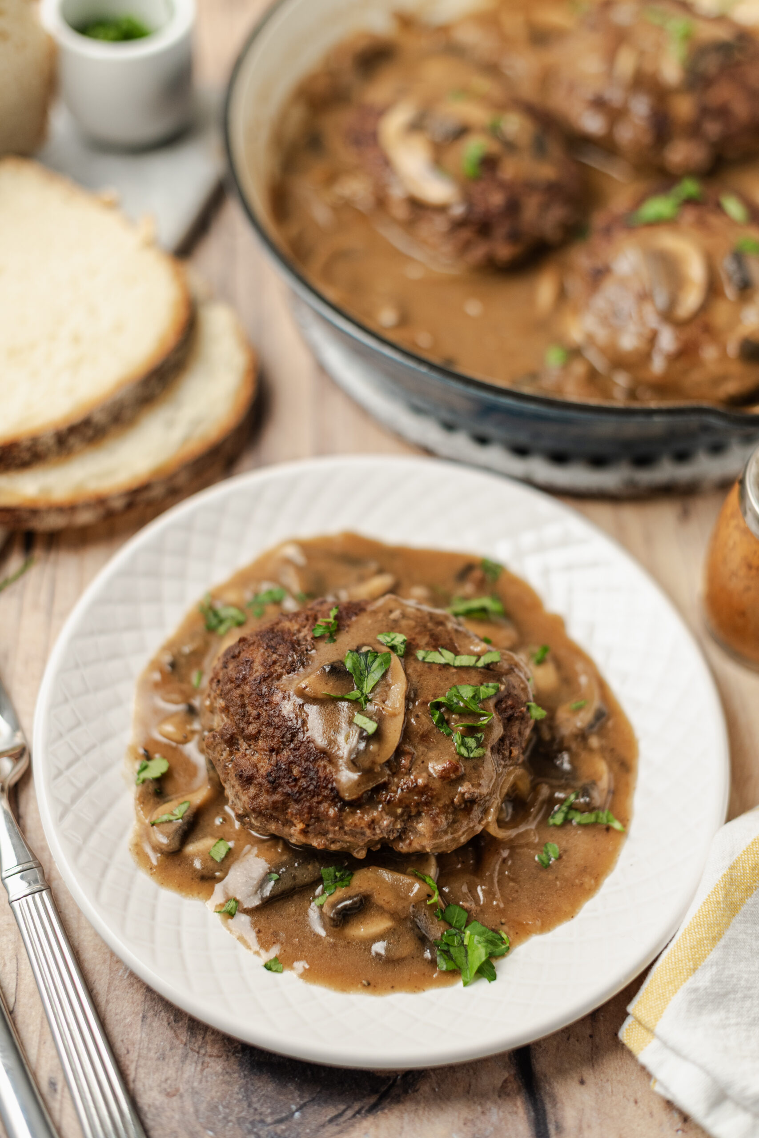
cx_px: 380
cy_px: 569
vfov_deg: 39.6
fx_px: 1581
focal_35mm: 50
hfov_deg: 27.0
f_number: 2.5
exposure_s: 1/125
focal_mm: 50
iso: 320
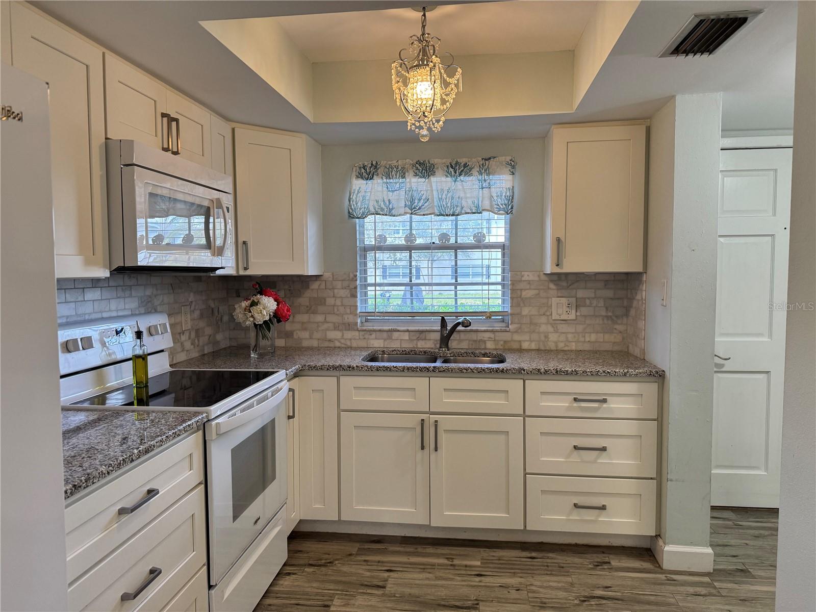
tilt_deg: -3.4
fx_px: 566
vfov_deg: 56.8
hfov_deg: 71.6
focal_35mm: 24
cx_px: 408
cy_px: 306
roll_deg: +0.2
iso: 160
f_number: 1.78
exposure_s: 1/120
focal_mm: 6.76
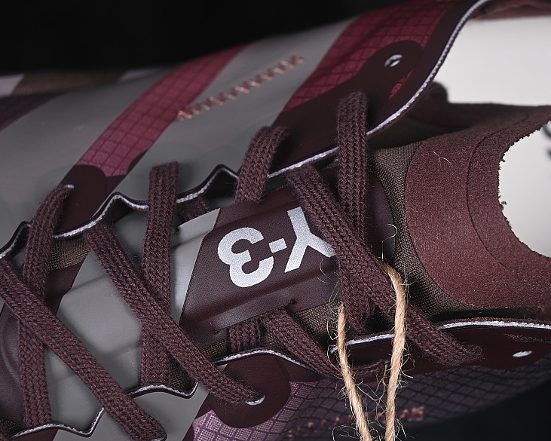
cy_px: 247
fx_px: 1696
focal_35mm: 104
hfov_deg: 18.4
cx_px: 363
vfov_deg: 14.8
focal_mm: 50
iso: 160
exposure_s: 1/80
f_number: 7.1
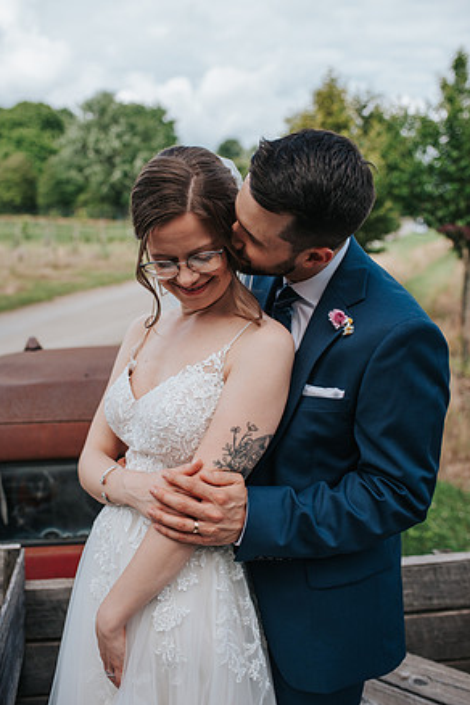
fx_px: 705
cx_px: 238
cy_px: 349
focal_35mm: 36
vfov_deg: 53.1
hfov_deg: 36.9
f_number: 3.2
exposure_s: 1/800
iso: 140
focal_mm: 35
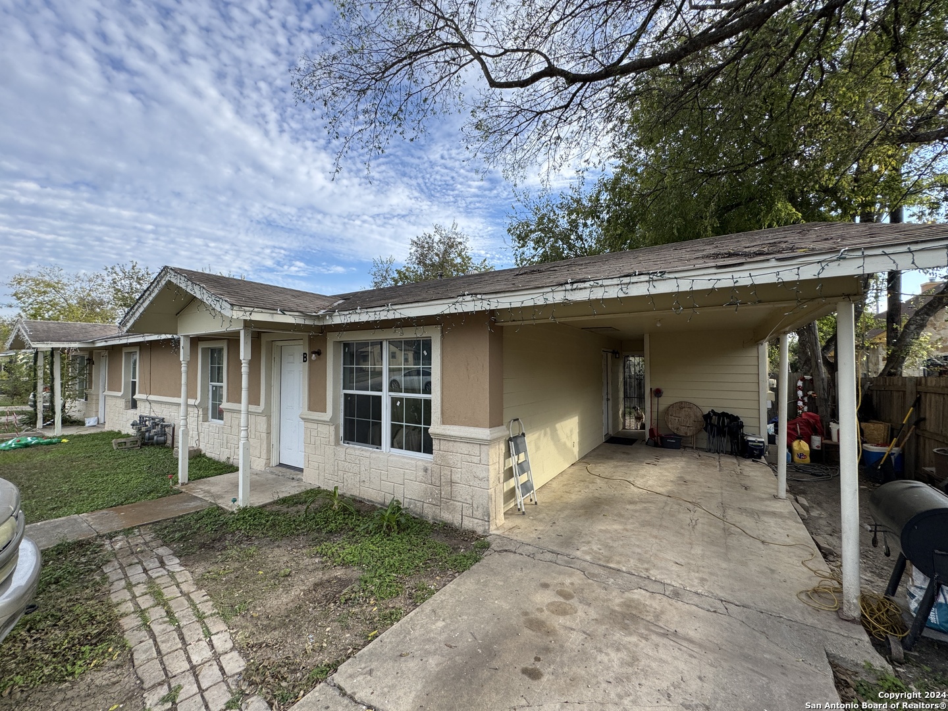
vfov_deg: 85.7
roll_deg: -0.4
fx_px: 383
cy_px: 356
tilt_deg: +1.4
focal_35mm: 14
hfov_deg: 102.1
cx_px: 474
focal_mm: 2.22
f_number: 2.2
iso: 40
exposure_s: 1/605
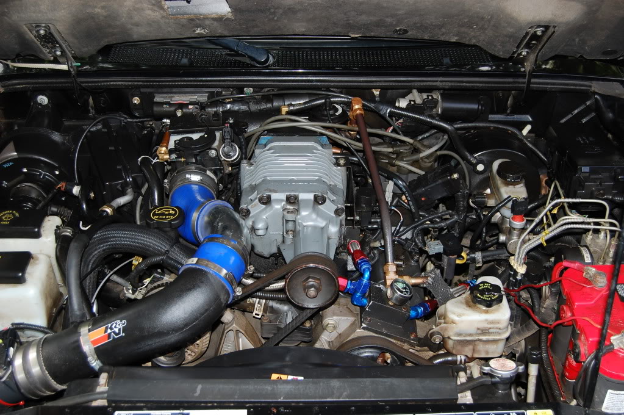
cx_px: 312
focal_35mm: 45
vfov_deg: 29.8
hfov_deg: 43.6
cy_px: 208
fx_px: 779
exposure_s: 1/125
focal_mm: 30
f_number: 5.6
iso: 200
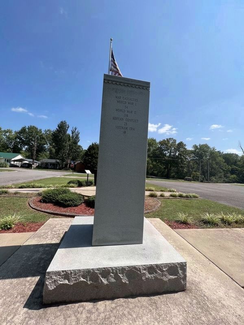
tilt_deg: +4.2
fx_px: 122
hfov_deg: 89.9
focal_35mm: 13
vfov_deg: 106.2
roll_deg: -2.5
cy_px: 162
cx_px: 122
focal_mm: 1.57
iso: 32
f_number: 1.8
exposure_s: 1/1292
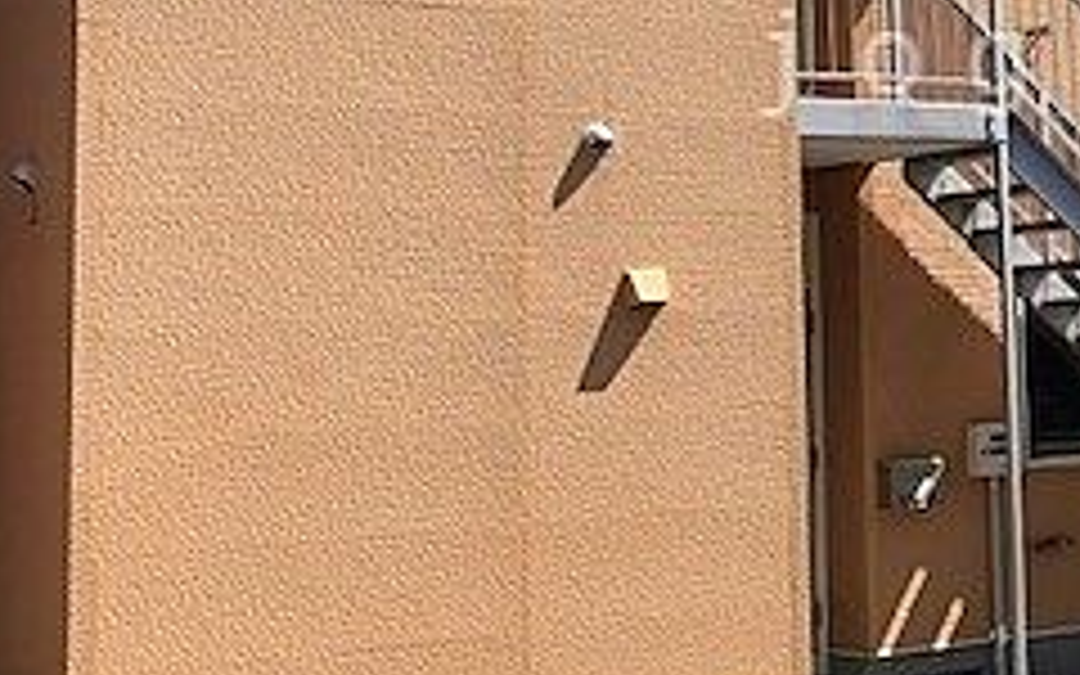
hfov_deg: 25.0
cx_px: 1066
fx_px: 2325
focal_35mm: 79
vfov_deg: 16.3
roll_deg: +2.4
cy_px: 63
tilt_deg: +10.7
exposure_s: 1/1517
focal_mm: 3.99
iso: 20
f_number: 1.8
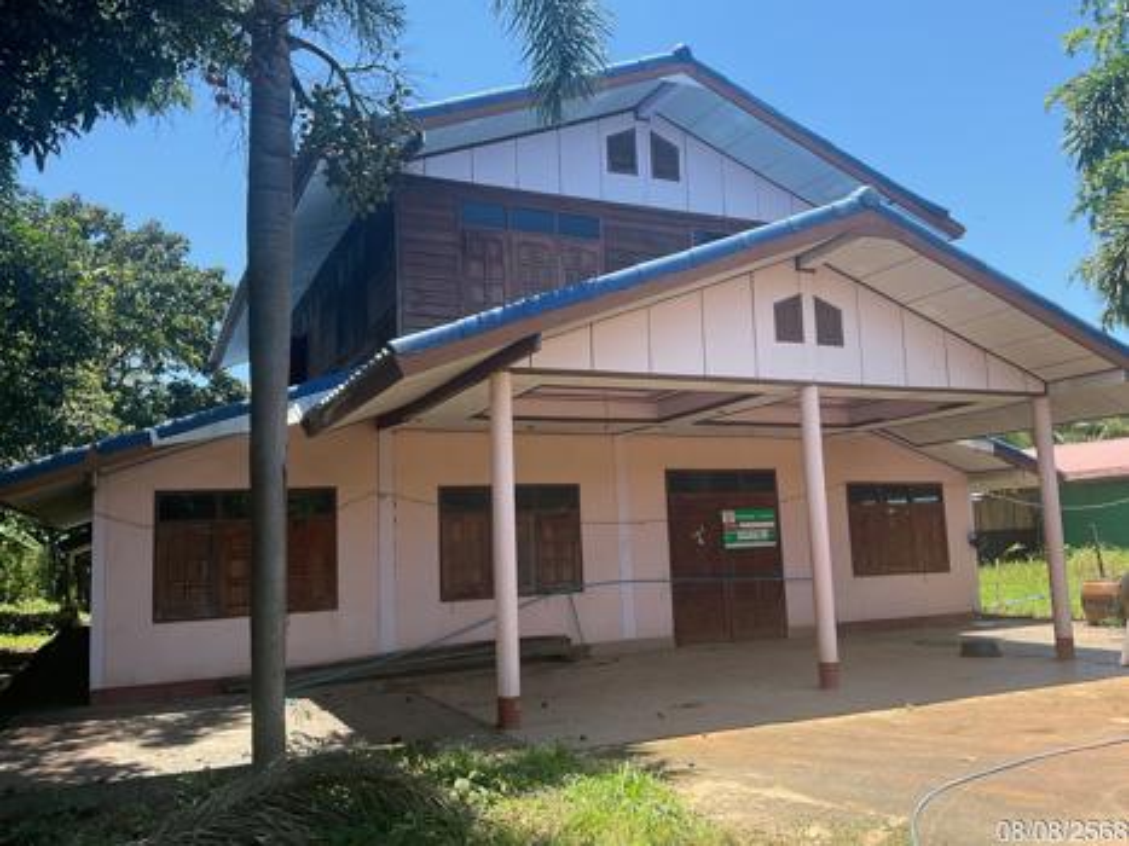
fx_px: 946
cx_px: 564
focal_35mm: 29
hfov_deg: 61.7
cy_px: 423
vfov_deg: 48.2
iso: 16
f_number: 1.8
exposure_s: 1/792
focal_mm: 3
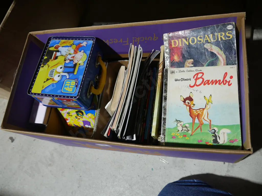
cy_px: 98
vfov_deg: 46.8
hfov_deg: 60.0
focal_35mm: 30
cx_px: 131
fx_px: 227
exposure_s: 1/60
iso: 250
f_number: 3.6
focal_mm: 15
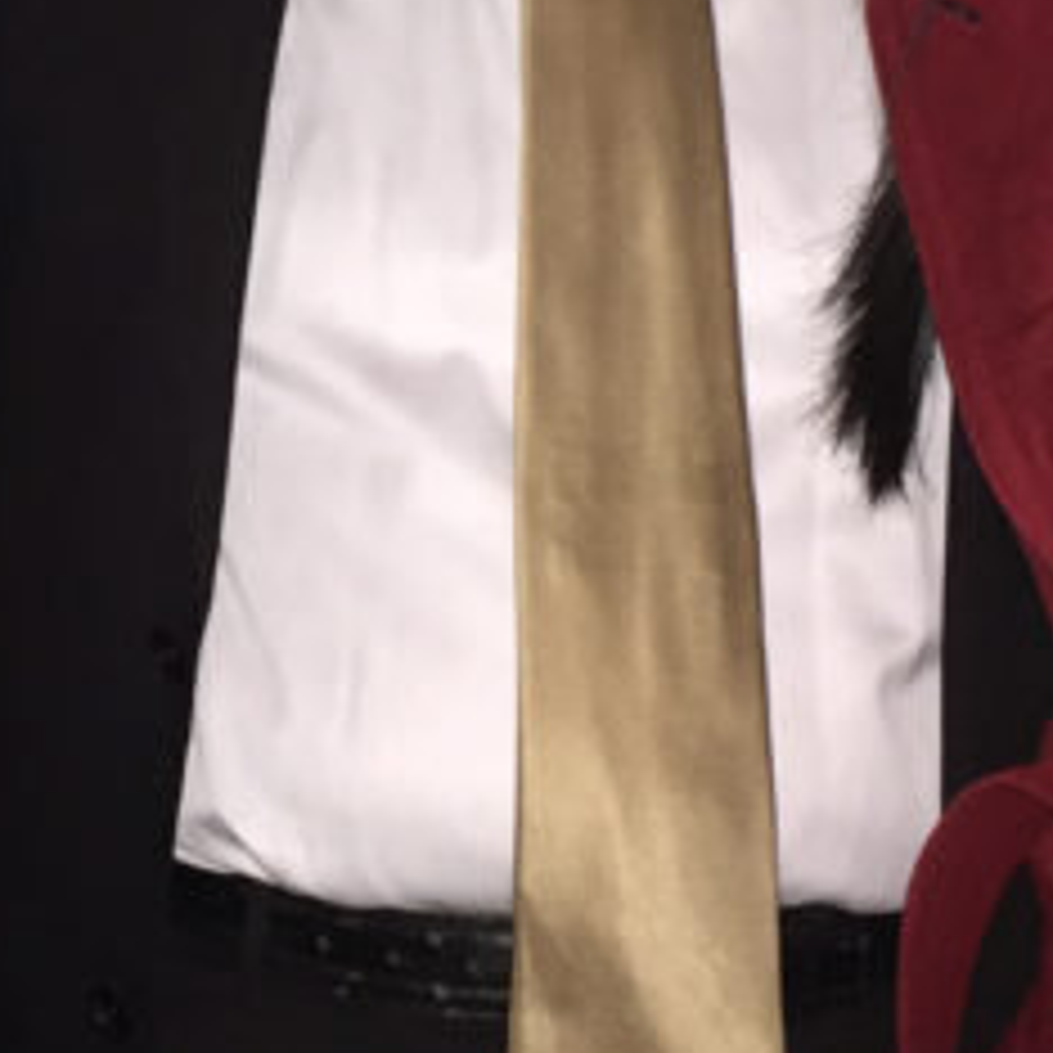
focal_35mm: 112
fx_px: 3855
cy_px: 108
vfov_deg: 15.4
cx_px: -27
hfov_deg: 15.3
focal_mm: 4.15
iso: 200
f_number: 2.2
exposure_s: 1/16
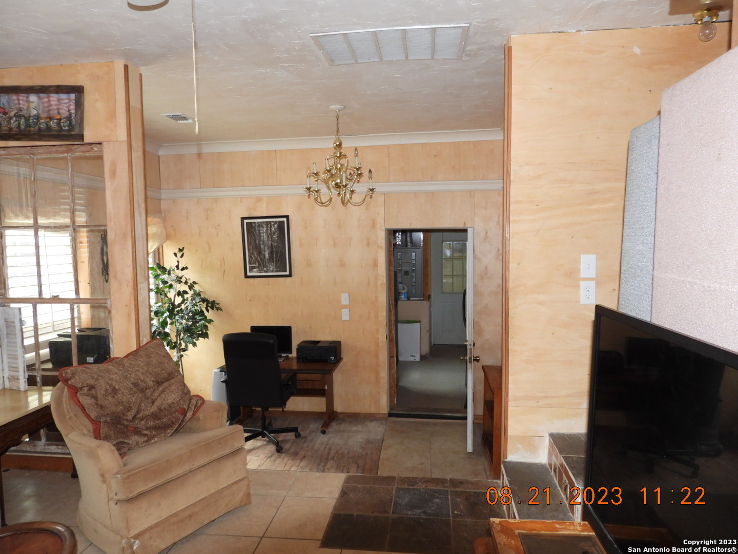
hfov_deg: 71.6
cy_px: 277
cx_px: 369
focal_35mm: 24
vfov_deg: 56.8
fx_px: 512
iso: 200
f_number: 2.8
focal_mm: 4.3
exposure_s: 1/30
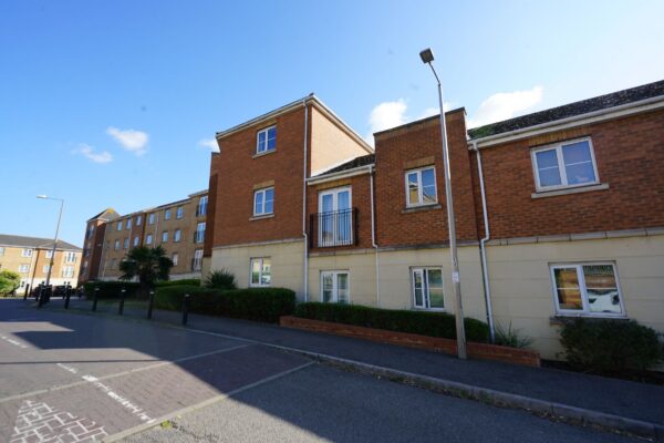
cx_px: 332
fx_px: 295
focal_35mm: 16
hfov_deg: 96.7
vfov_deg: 73.7
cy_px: 222
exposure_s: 1/80
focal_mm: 16
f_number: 10
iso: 100
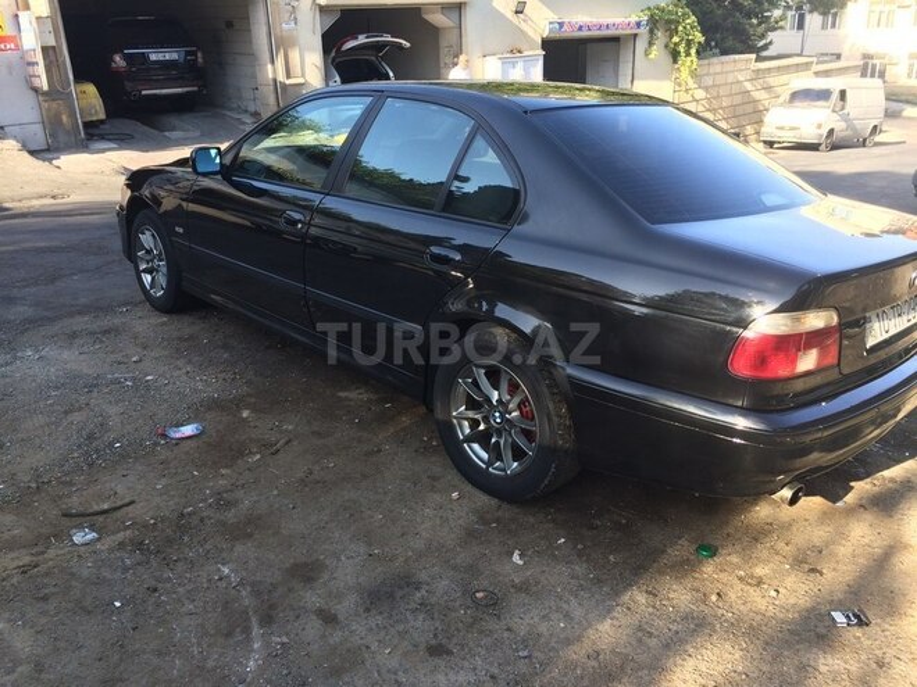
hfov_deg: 61.7
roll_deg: +1.7
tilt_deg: -22.9
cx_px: 458
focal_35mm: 29
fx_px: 768
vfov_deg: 48.2
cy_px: 344
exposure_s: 1/283
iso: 32
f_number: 2.2
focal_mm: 4.15
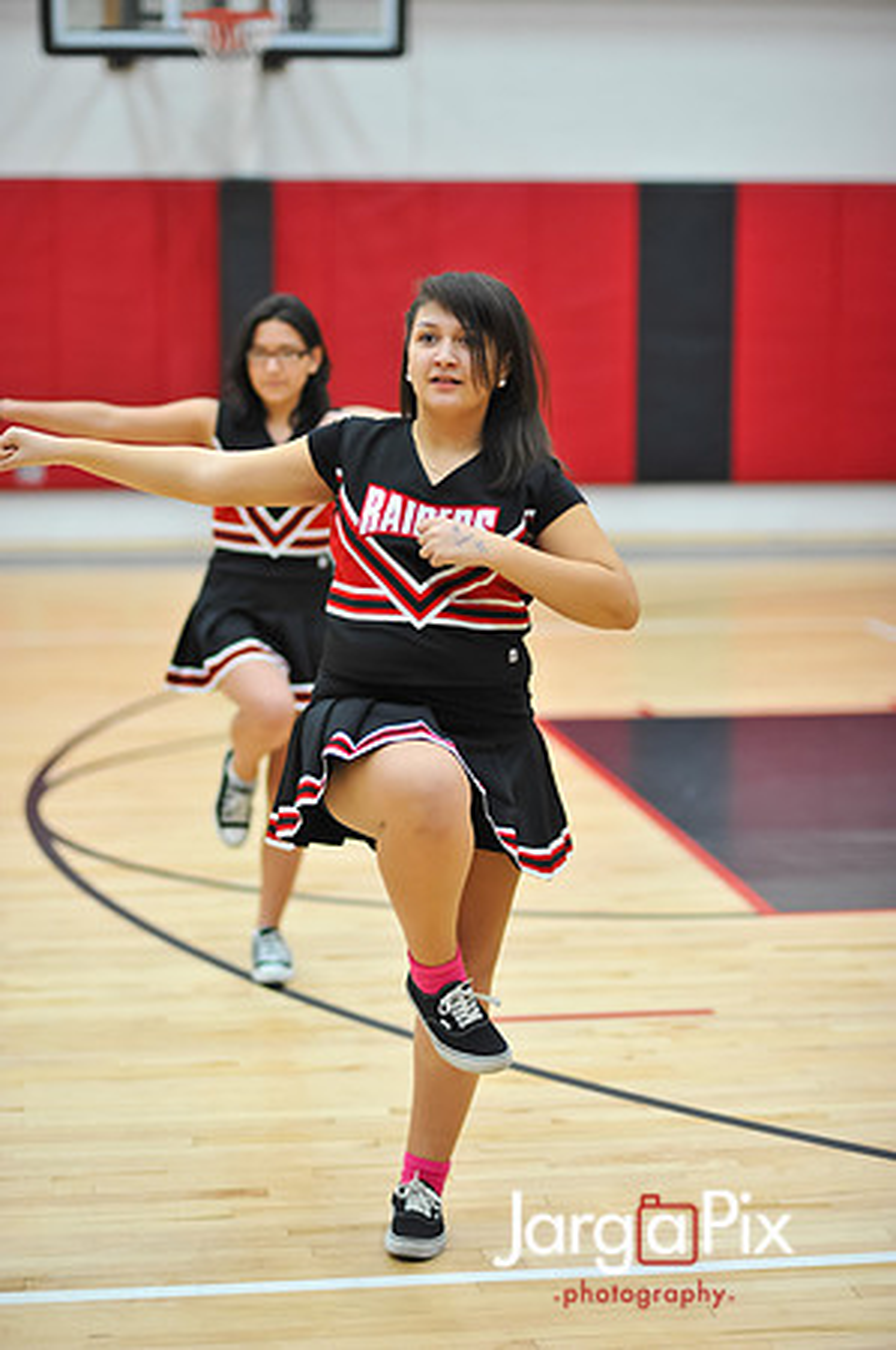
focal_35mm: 85
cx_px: 448
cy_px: 675
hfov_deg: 16.0
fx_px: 3180
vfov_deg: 23.9
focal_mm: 85
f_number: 2
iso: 1800
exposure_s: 1/500
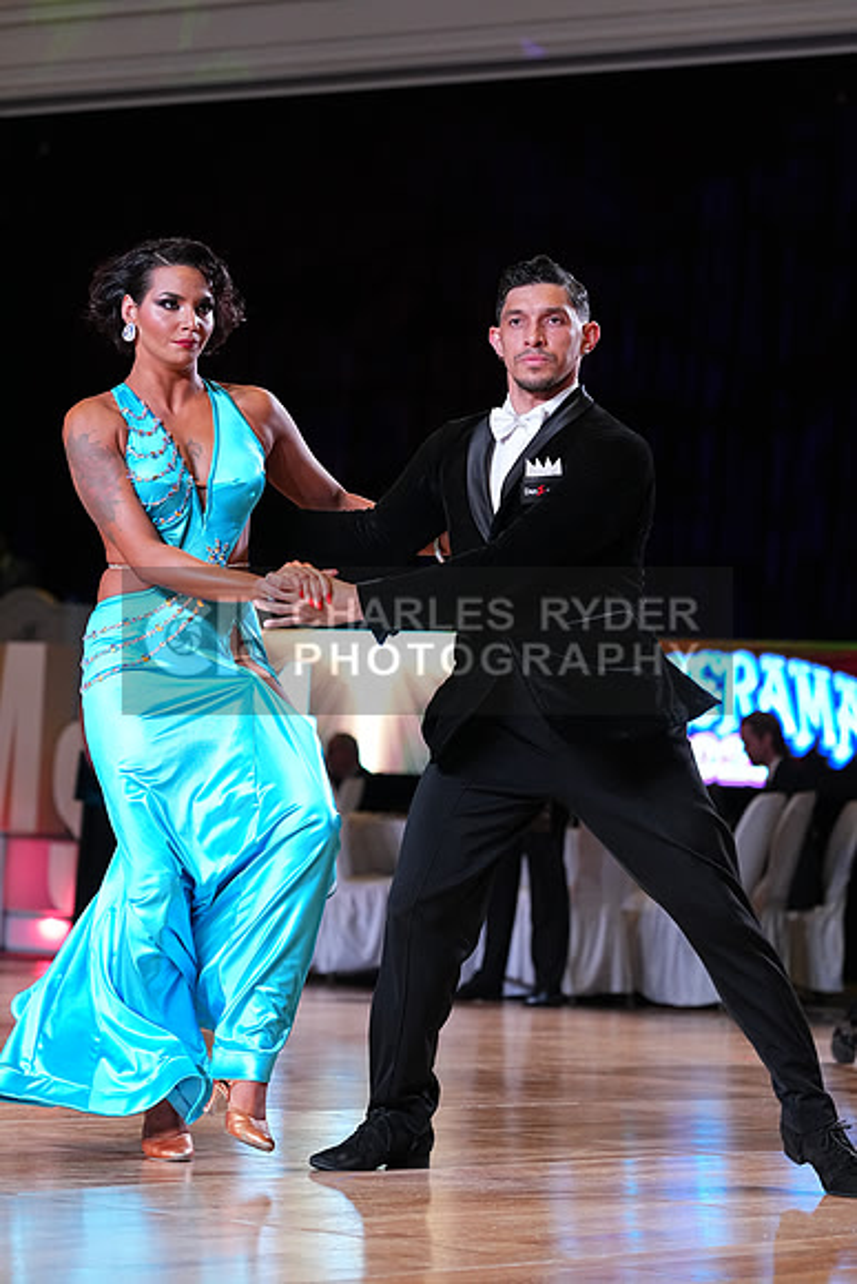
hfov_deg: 12.3
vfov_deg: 18.4
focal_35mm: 111
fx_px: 3961
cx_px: 428
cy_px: 642
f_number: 4
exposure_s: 1/500
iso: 3200
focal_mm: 111
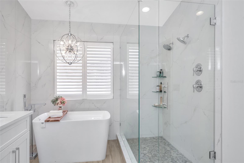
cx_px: 122
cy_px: 82
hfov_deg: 76.1
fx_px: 156
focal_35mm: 23
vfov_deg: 55.1
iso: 400
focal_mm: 23
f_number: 6.7
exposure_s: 1/60
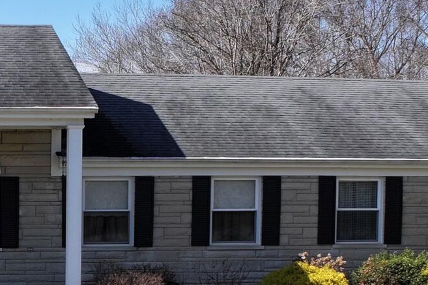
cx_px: -72
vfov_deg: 11.9
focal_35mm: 114
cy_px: 292
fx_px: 1355
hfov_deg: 17.2
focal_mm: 12.29
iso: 100
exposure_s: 1/1600
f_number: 2.8
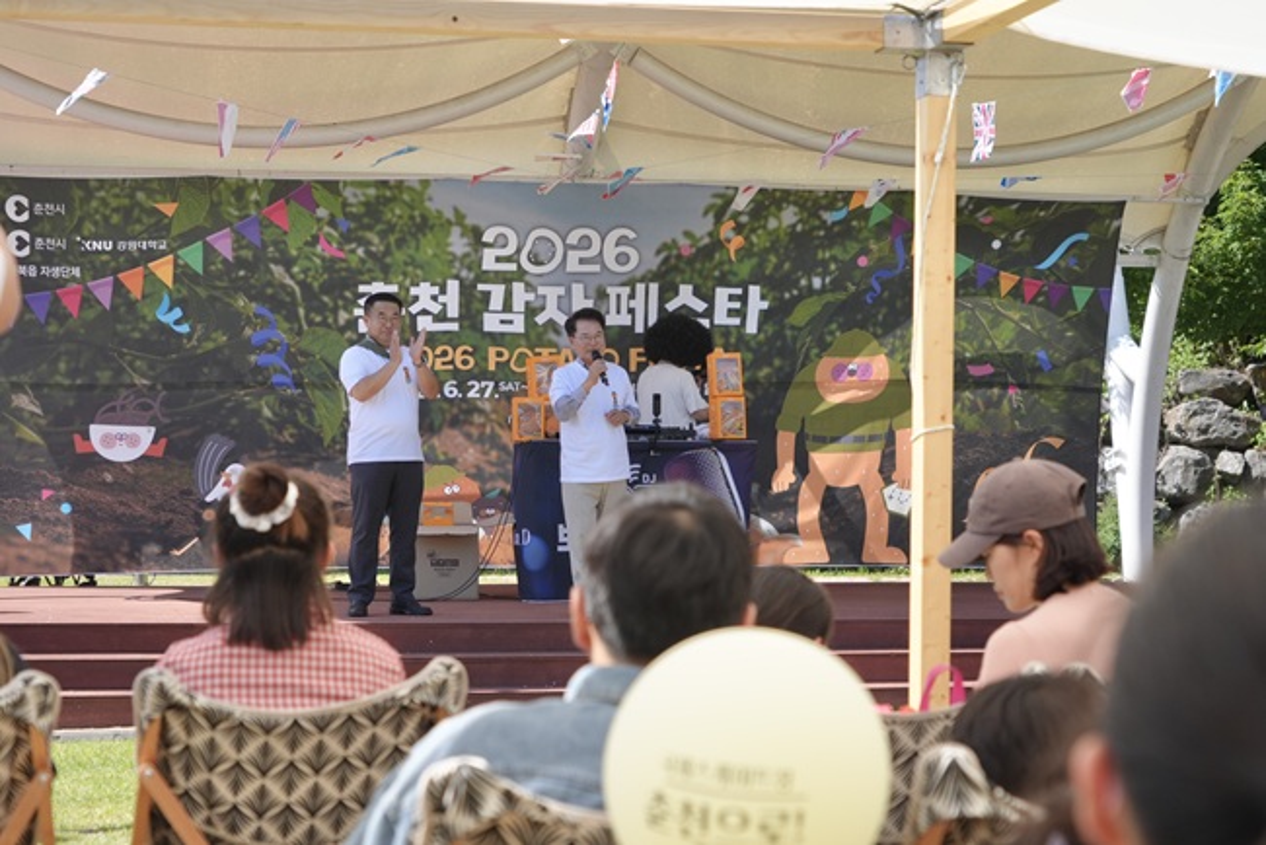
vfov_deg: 18.9
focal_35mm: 72
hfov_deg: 28.1
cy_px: 422
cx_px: 633
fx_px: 2533
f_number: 6.3
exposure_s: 1/1250
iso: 640
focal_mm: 72
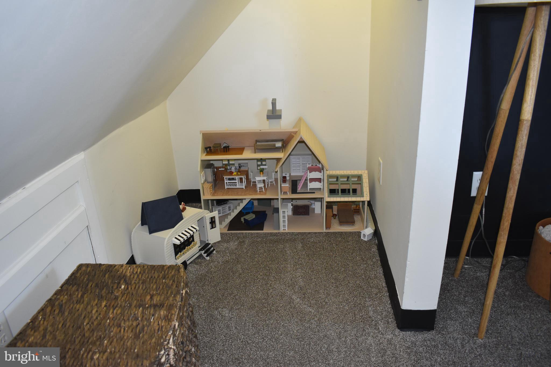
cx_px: 276
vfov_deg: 47.9
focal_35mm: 27
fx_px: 413
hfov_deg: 67.4
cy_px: 184
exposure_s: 1/80
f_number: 4.5
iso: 800
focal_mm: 18
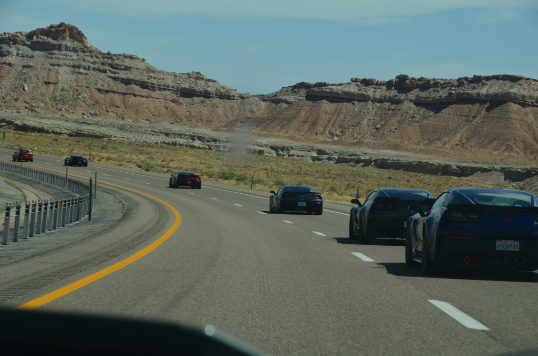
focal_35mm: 98
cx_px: 269
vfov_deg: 14.0
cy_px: 178
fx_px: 1454
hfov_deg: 21.0
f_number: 9
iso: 100
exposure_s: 1/320
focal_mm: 65
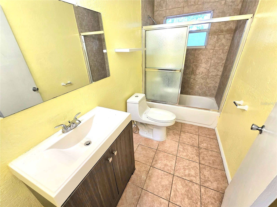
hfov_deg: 106.2
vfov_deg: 89.9
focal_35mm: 13
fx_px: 104
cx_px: 138
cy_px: 104
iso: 100
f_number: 2.2
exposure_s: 1/60.2
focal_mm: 2.2
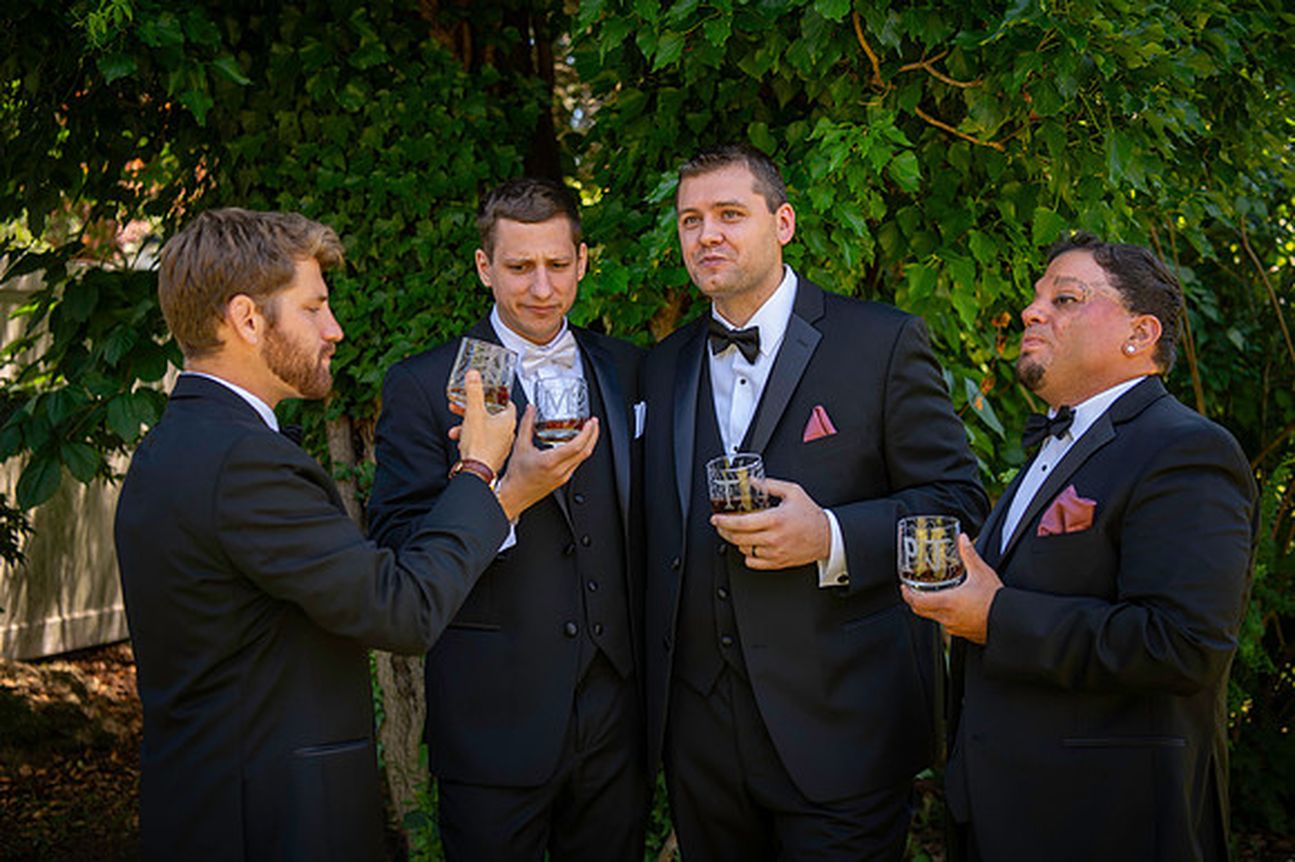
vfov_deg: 29.8
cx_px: 648
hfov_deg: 43.6
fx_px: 1618
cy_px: 431
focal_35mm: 45
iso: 100
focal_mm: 45
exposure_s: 1/125
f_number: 2.8
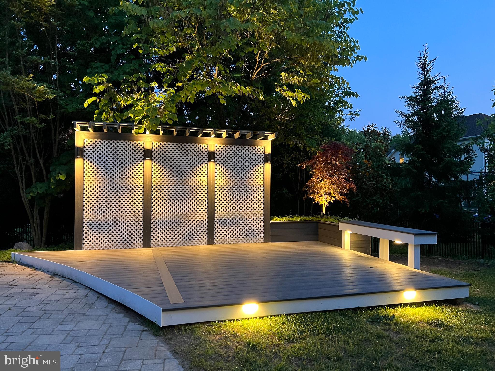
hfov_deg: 67.3
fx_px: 372
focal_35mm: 26
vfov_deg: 53.1
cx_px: 248
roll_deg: -0.8
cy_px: 186
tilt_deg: -0.5
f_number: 1.5
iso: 400
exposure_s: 1/40
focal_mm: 5.7
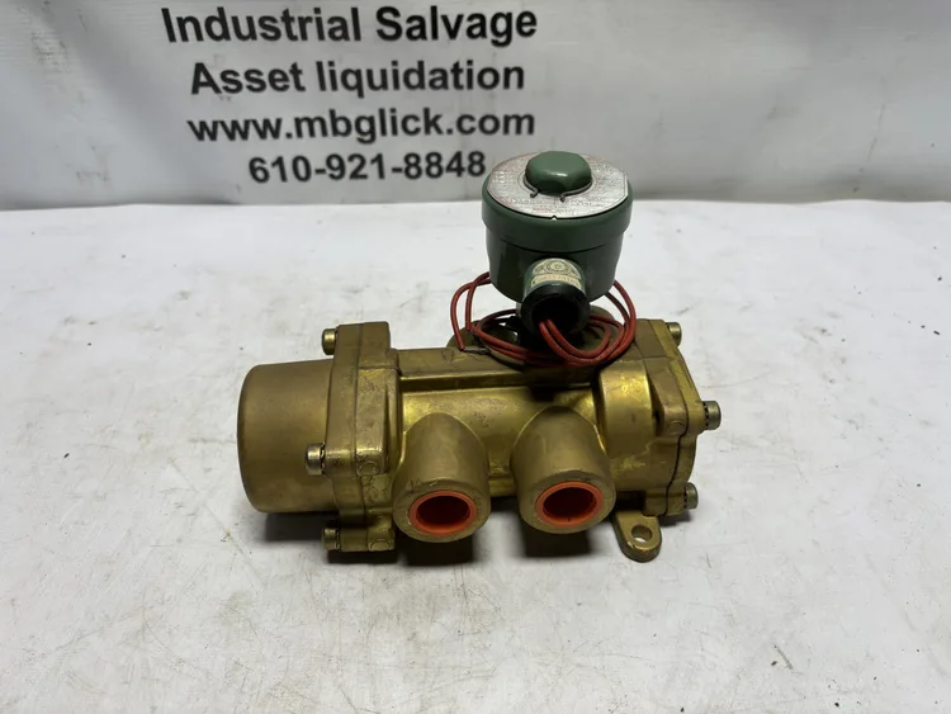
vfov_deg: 53.1
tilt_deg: -38.7
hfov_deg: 67.3
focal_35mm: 26
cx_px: 476
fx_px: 715
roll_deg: -0.1
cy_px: 357
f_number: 1.6
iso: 50
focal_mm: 5.96
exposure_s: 1/452
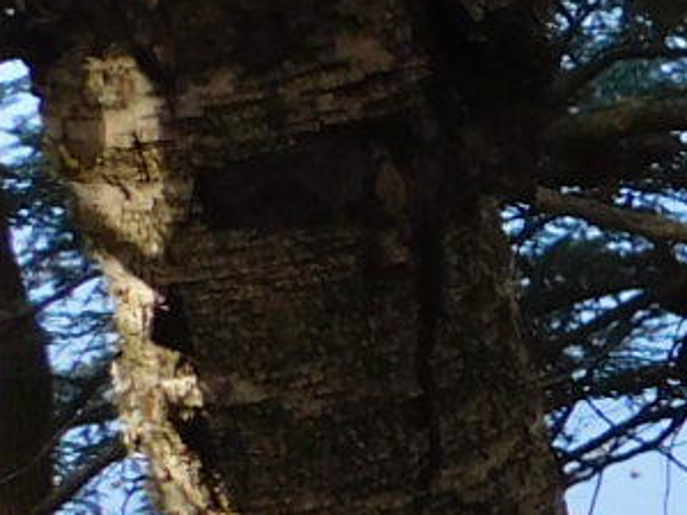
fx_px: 6031
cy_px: 623
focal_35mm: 304
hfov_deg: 5.7
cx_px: 2589
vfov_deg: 4.9
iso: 125
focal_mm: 7.1
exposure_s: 1/80
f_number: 3.6
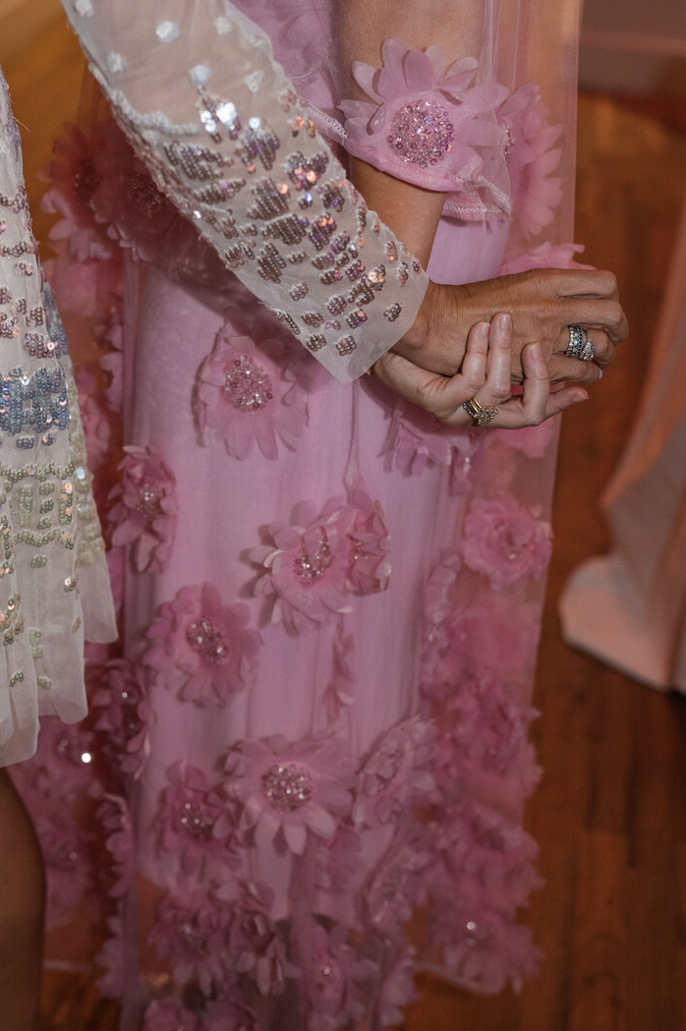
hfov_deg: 22.2
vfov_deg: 32.8
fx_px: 1746
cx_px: 274
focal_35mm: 61
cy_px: 427
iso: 2500
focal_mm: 50
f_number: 3.2
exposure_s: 1/200
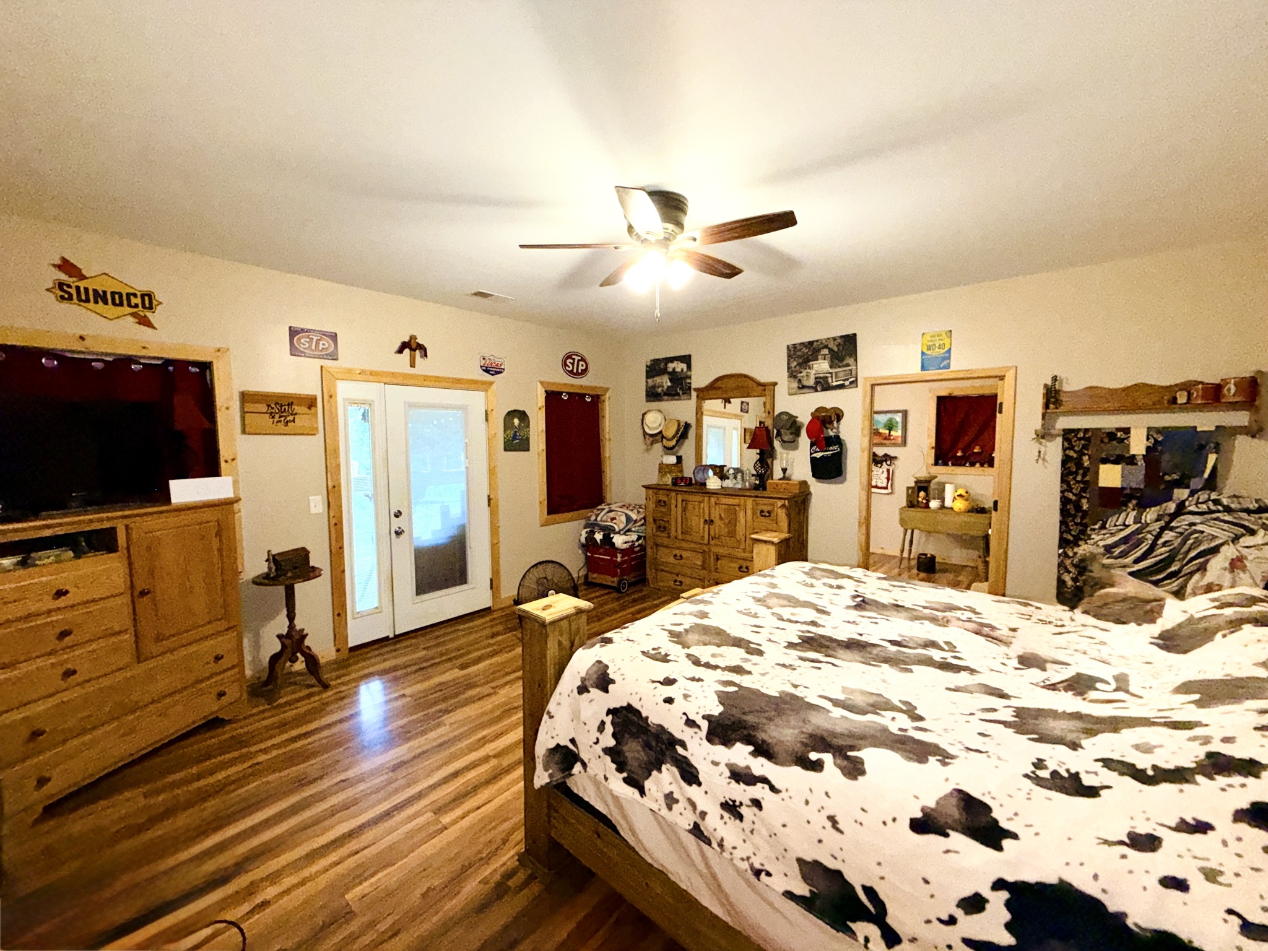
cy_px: 476
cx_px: 634
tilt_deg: -4.7
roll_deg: +0.1
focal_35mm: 14
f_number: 2.2
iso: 160
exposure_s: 1/60
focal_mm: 2.22
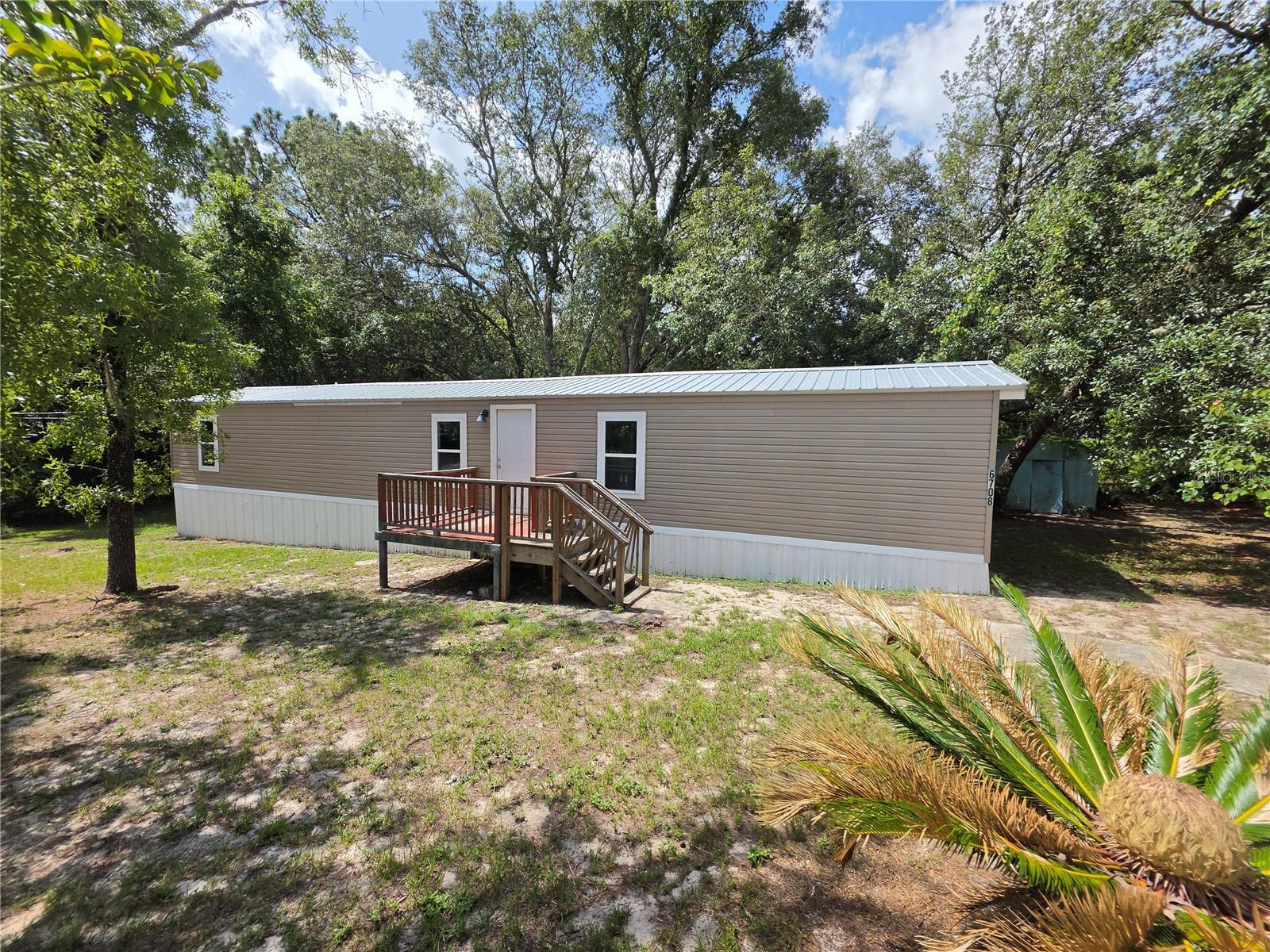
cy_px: 476
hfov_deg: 106.2
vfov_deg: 89.9
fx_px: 477
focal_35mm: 13
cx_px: 635
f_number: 1.9
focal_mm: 2.2
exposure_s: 1/1525
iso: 32
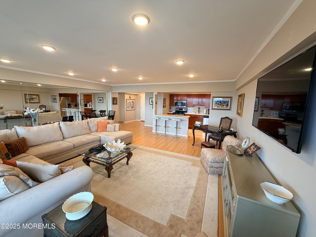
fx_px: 128
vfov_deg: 85.7
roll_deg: -1.4
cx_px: 158
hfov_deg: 102.1
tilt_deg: -7.5
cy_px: 118
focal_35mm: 14
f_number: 2.2
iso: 200
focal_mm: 2.22
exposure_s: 1/60
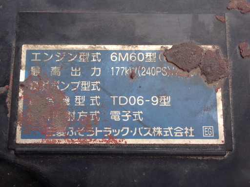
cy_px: 94
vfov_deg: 30.9
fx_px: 339
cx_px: 125
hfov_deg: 40.4
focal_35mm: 47
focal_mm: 8.4
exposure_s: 1/200
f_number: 4.5
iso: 100
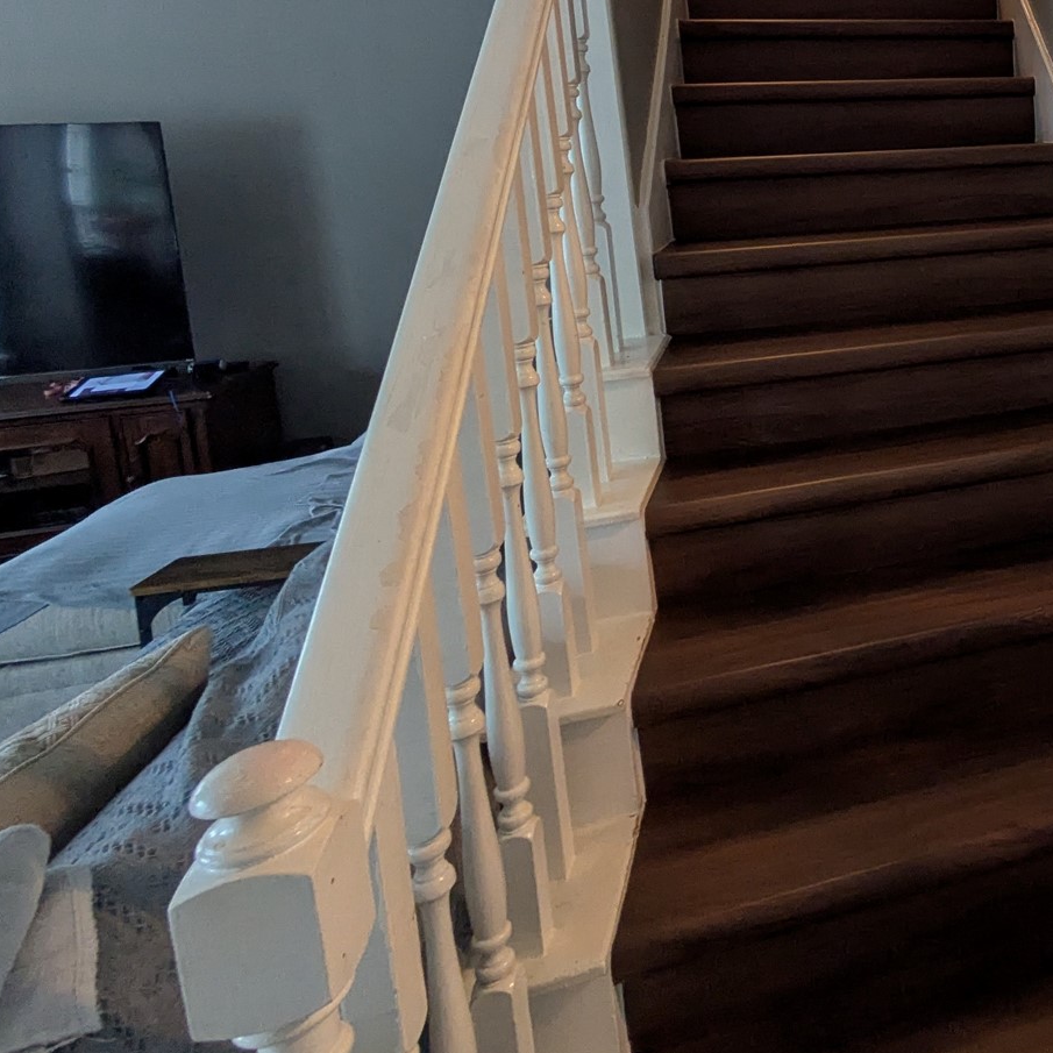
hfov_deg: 44.9
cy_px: 242
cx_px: 1131
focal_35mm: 28
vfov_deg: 54.2
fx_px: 964
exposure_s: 1/24
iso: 92
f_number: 2.2
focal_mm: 1.83
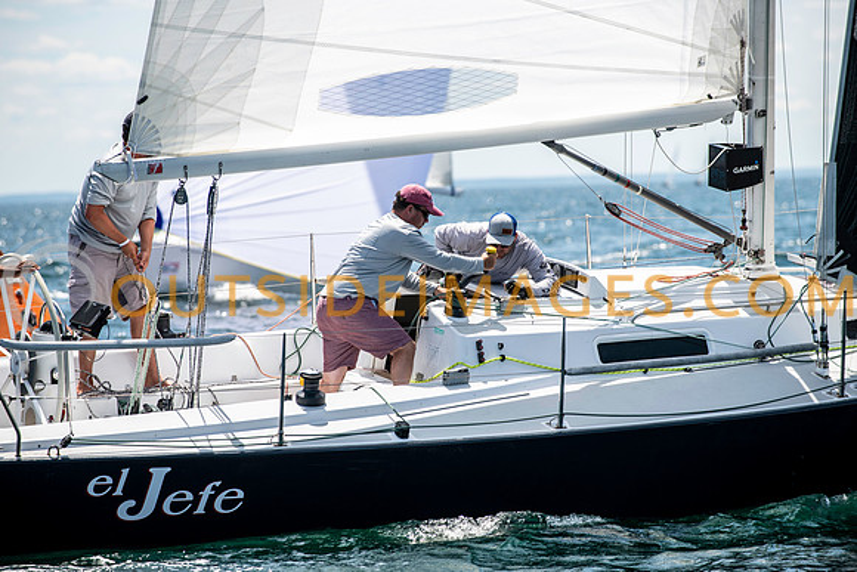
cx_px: 428
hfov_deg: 10.3
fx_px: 4762
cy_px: 286
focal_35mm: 200
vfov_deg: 6.9
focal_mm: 200
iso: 160
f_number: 5
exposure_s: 1/800
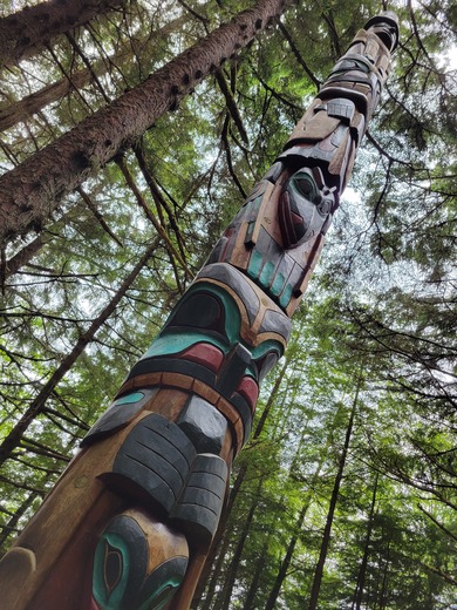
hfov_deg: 53.1
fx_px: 458
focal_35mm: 26
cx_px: 228
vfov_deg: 67.3
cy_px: 305
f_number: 1.8
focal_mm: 5.4
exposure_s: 1/131
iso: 40
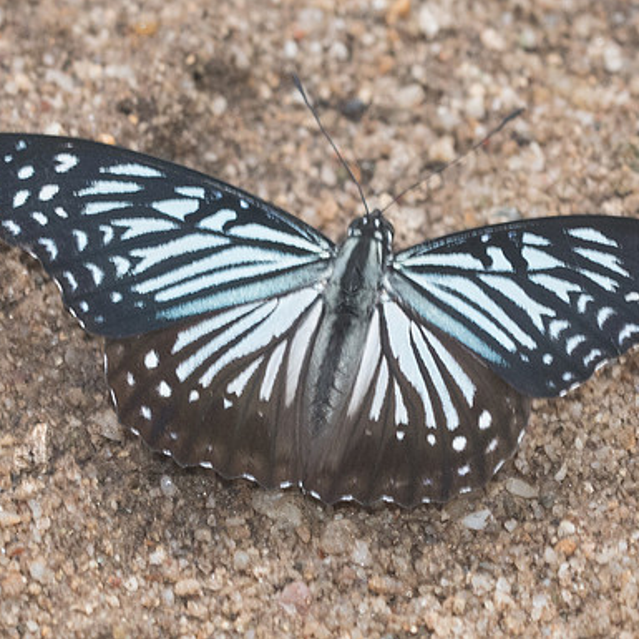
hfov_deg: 2.3
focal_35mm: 750
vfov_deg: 2.3
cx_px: 344
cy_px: 413
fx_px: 15664
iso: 800
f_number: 5.6
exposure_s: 1/250
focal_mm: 150
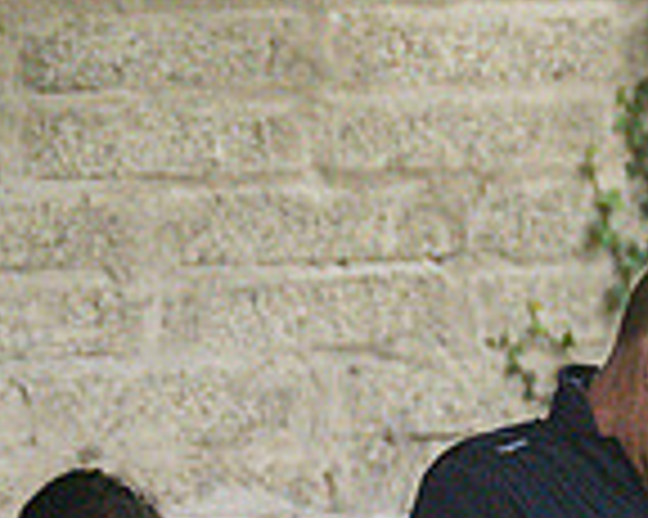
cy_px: 590
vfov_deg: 0.9
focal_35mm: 1702
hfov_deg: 1.1
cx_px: -392
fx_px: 32619
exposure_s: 1/6400
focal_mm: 300
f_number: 2.8
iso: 5000
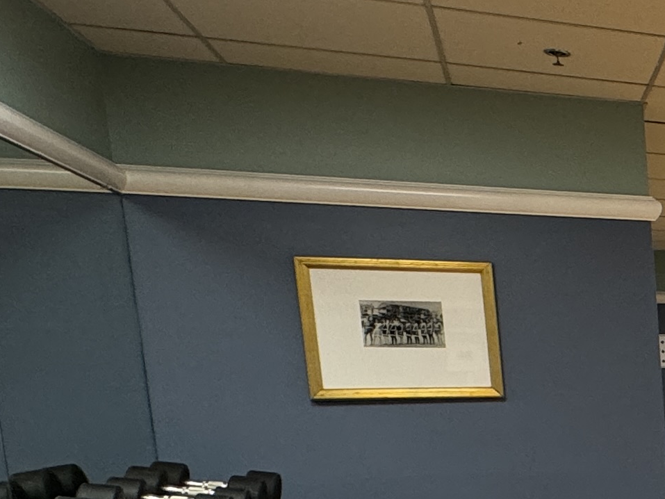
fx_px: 1134
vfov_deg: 23.2
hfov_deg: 23.0
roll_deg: +0.1
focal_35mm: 59
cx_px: 1108
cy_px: 557
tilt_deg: -9.2
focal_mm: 2.22
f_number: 2.2
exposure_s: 1/60
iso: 200
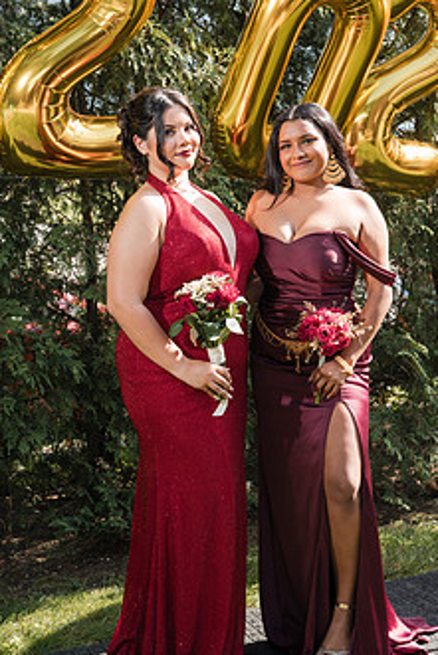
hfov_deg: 18.9
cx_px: 270
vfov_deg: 28.1
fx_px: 1313
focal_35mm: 72
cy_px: 315
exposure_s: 1/250
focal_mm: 53
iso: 200
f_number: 5
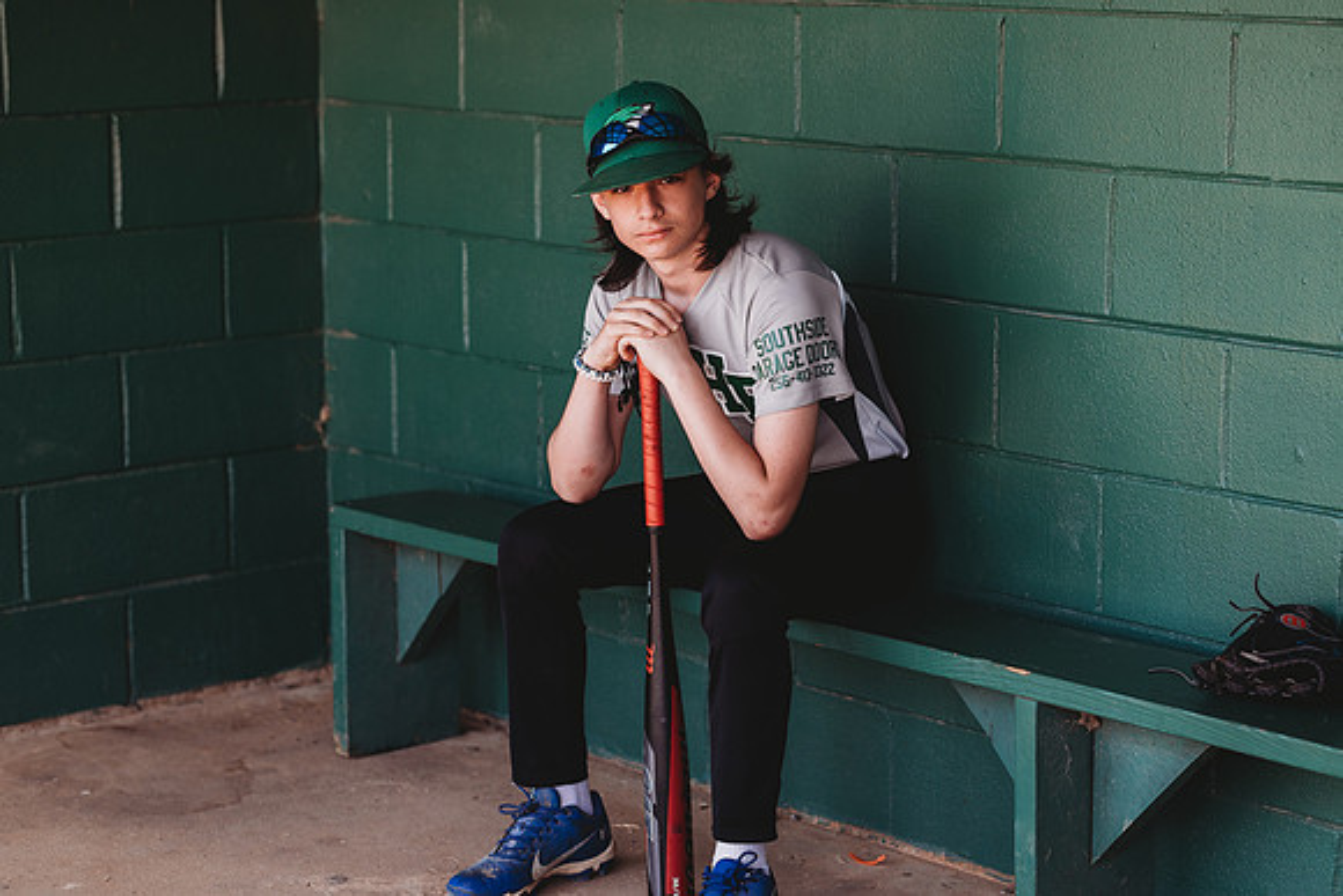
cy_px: 448
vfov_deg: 16.1
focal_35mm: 85
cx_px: 672
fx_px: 3172
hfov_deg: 23.9
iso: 200
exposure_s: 1/400
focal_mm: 85
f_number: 2.8
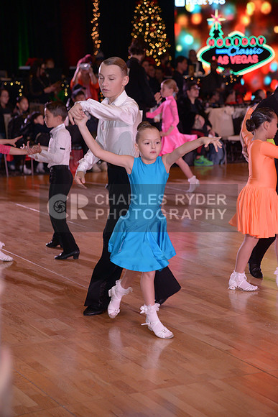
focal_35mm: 95
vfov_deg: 21.5
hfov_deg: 14.4
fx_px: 1100
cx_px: 139
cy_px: 208
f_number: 4.5
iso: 1250
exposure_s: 1/200
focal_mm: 95
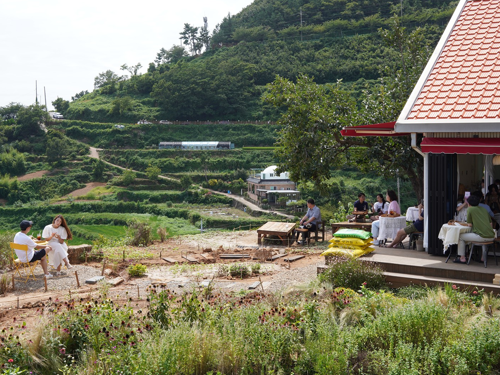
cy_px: 139
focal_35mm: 48
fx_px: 693
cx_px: 247
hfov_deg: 39.7
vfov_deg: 30.1
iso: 100
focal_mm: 35
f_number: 9
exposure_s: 1/125
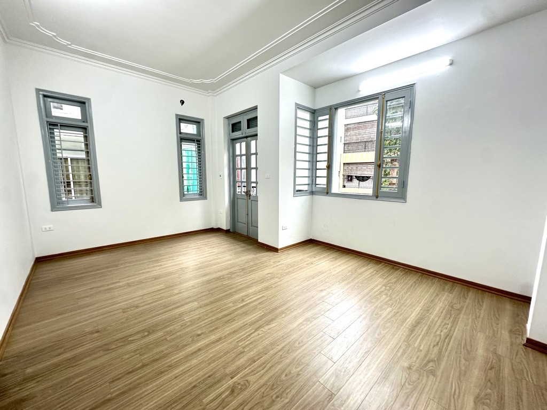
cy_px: 205
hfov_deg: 102.1
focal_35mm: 14
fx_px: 221
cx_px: 274
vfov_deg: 85.7
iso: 160
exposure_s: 1/100
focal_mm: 2.22
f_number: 2.2
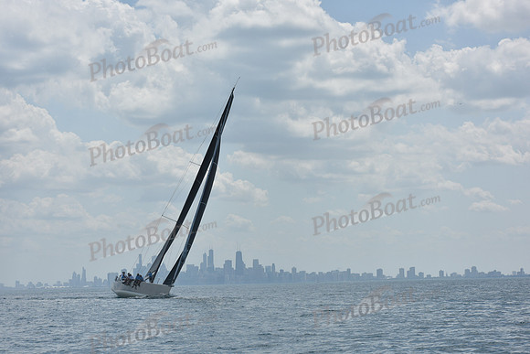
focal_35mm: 85
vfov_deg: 16.1
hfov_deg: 23.9
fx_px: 1252
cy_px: 177
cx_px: 265
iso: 250
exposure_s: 1/1250
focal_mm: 85
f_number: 10
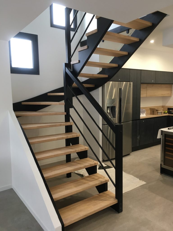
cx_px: 86
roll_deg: +2.2
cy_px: 116
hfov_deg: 48.2
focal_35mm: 29
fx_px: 193
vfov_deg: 61.7
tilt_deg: -5.5
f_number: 2.2
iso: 125
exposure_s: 1/33
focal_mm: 4.15
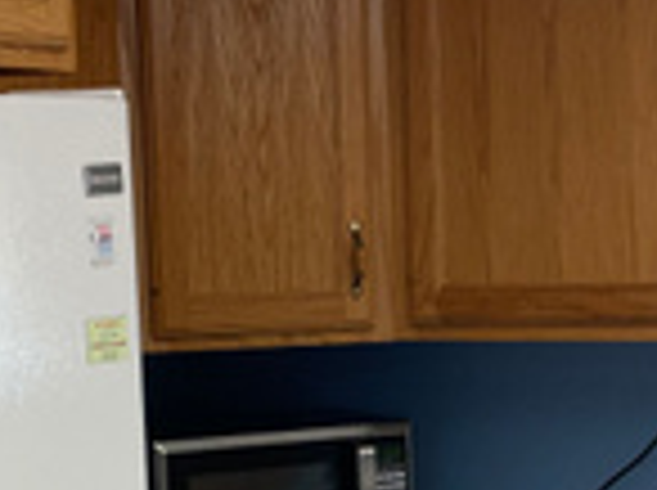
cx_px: 310
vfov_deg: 12.7
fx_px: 2160
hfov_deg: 17.3
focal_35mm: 114
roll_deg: +2.6
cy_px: 526
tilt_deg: -5.5
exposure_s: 1/120
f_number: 1.6
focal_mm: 4.2
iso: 80
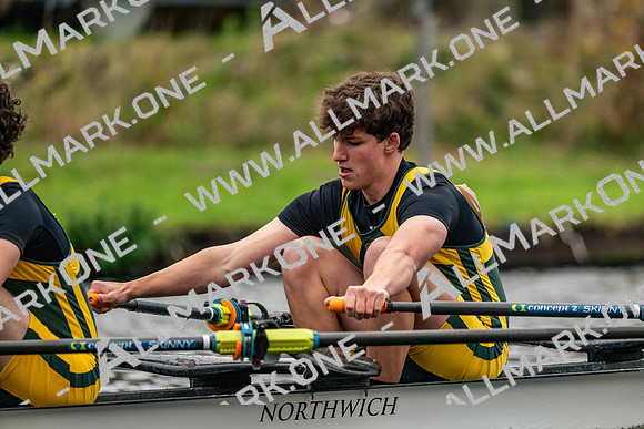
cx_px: 322
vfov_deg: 3.4
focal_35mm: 400
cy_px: 214
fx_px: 7157
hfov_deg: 5.2
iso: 3600
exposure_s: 1/2000
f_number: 4.5
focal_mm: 400
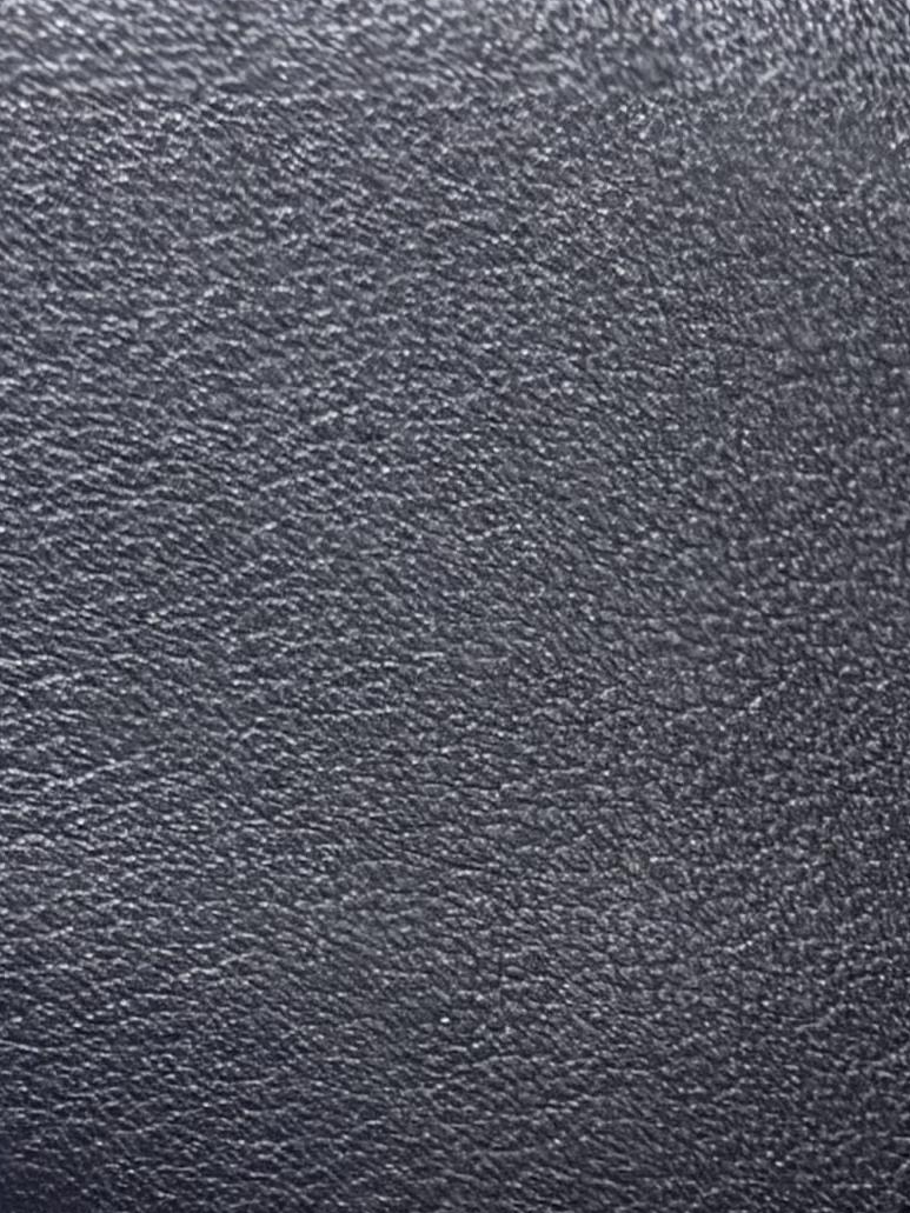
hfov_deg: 10.6
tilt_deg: -9.3
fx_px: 4663
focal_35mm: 133
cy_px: 1187
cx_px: 1476
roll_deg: +0.7
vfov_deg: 14.6
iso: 1000
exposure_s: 1/30
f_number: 1.78
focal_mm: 6.76
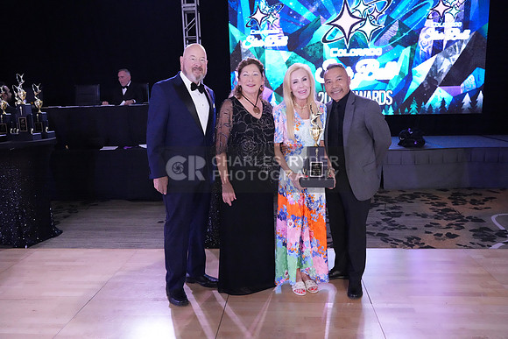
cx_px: 254
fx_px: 409
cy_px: 170
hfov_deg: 63.6
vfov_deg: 45.0
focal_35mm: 29
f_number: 5.6
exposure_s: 1/400
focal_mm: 29
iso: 12800
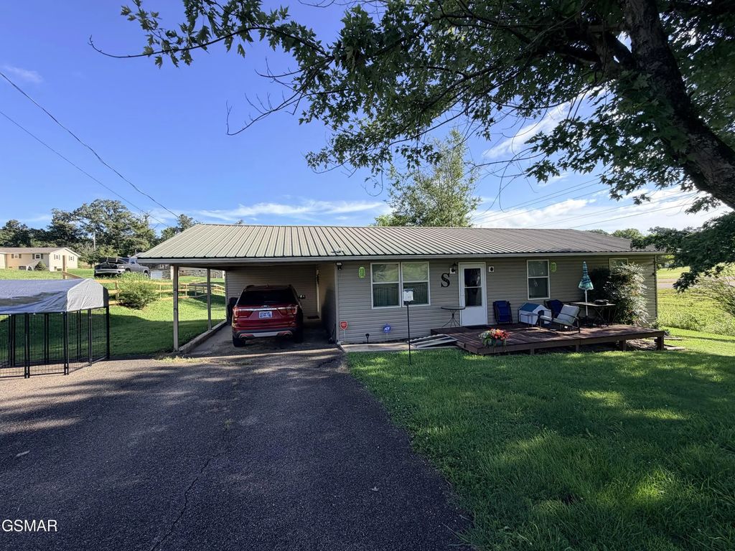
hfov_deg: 102.1
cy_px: 276
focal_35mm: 14
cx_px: 368
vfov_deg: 85.7
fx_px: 297
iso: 40
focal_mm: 2.22
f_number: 2.2
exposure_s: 1/664
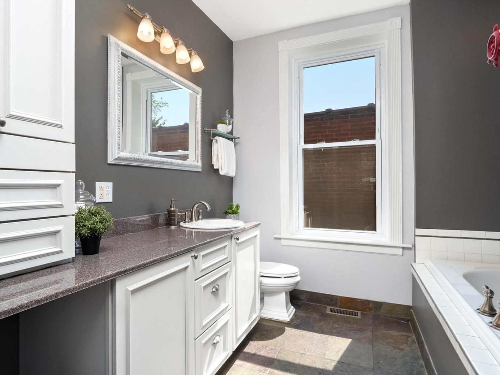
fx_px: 289
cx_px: 227
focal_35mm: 20
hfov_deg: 81.5
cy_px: 188
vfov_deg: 66.0
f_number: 8
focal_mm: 9
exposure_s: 1/30
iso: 400
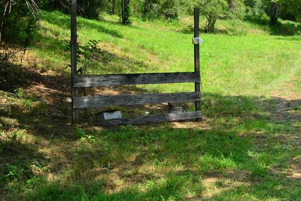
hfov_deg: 31.2
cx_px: 321
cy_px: 57
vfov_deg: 23.2
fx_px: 485
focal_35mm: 58
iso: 100
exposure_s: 1/125
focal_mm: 18
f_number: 7.1
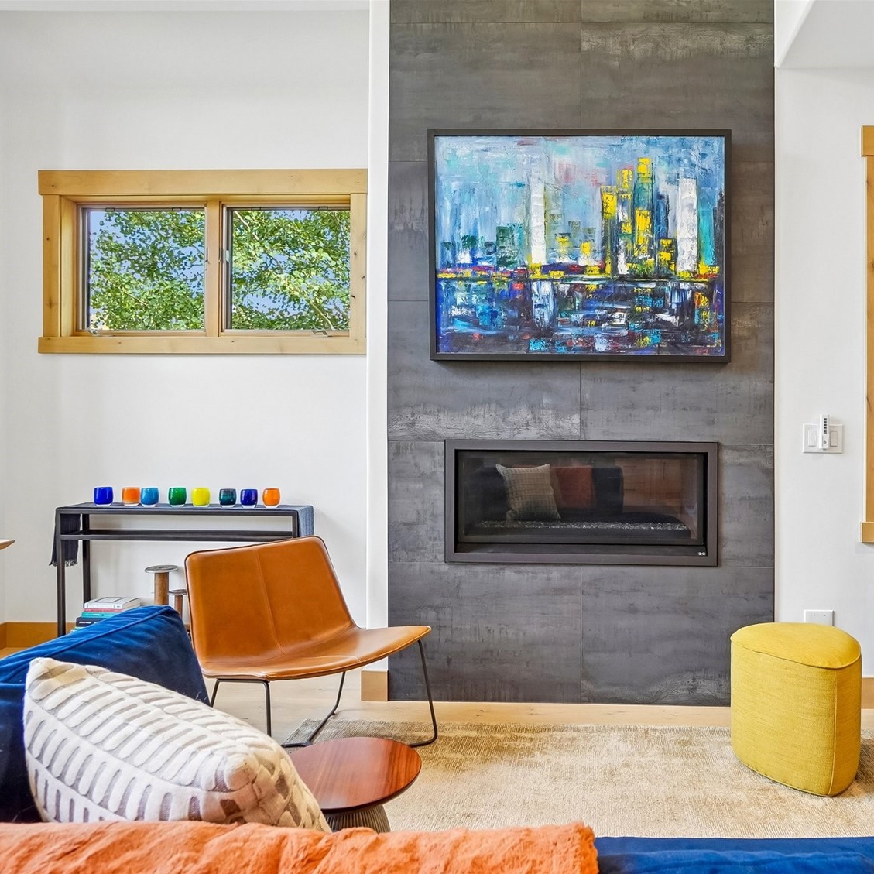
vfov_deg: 67.3
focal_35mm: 23
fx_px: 657
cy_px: 437
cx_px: 590
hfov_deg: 65.3
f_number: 8
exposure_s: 1/13
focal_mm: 12
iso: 400
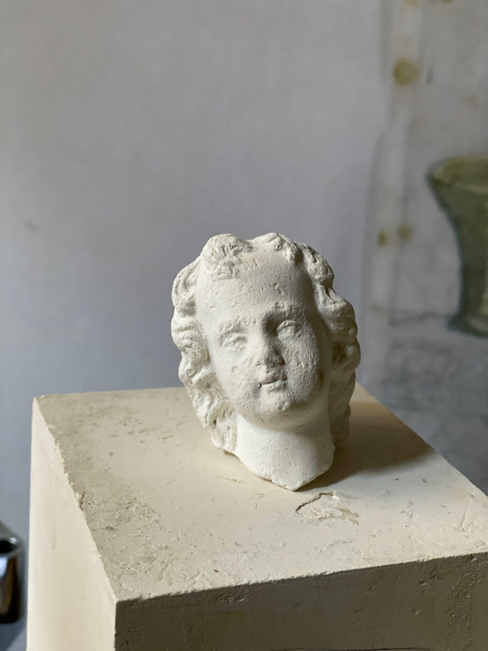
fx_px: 977
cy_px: 326
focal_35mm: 52
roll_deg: -3.1
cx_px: 244
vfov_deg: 36.8
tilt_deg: -18.1
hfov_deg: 28.0
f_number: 2
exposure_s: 1/110
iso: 250
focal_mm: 6
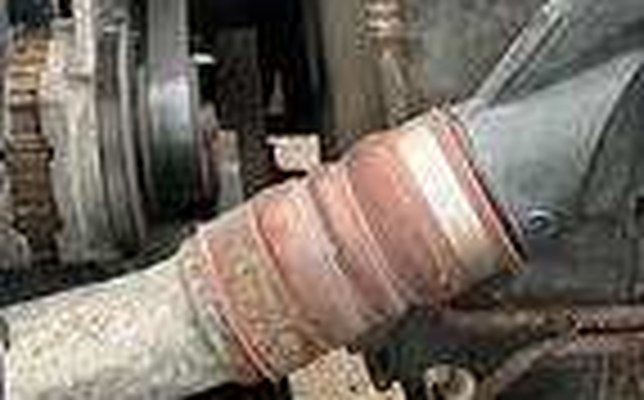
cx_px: 32
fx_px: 1508
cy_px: -130
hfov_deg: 23.3
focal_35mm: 86
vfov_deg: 14.5
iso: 32
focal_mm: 3
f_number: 1.8
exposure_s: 1/122
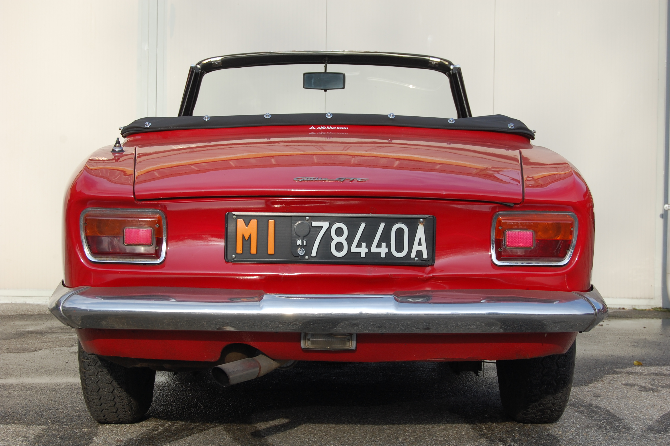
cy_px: 223
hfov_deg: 29.3
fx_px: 1283
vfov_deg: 19.7
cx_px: 335
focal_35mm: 69
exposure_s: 1/250
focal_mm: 46
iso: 200
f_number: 8
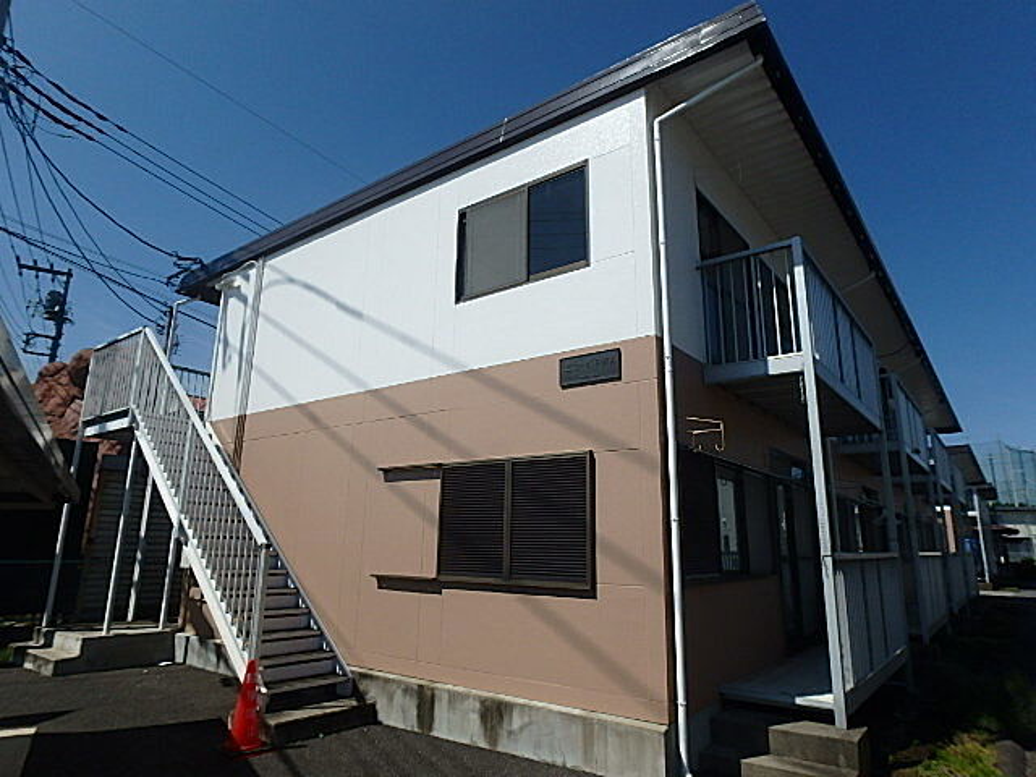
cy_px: 388
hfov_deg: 79.0
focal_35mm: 21
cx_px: 518
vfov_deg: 63.4
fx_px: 628
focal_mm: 3.7
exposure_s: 1/800
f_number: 6
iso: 125
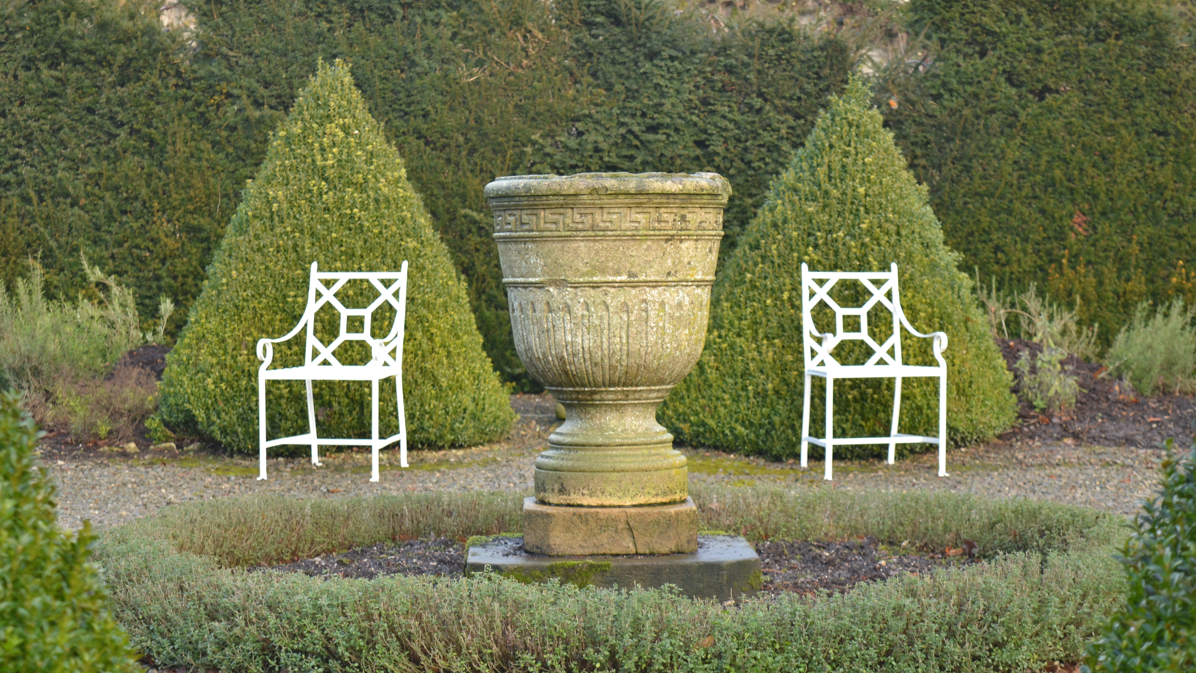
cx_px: 598
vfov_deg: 14.0
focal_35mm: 87
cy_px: 360
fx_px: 2744
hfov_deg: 24.6
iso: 400
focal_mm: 55
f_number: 5.6
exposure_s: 1/125
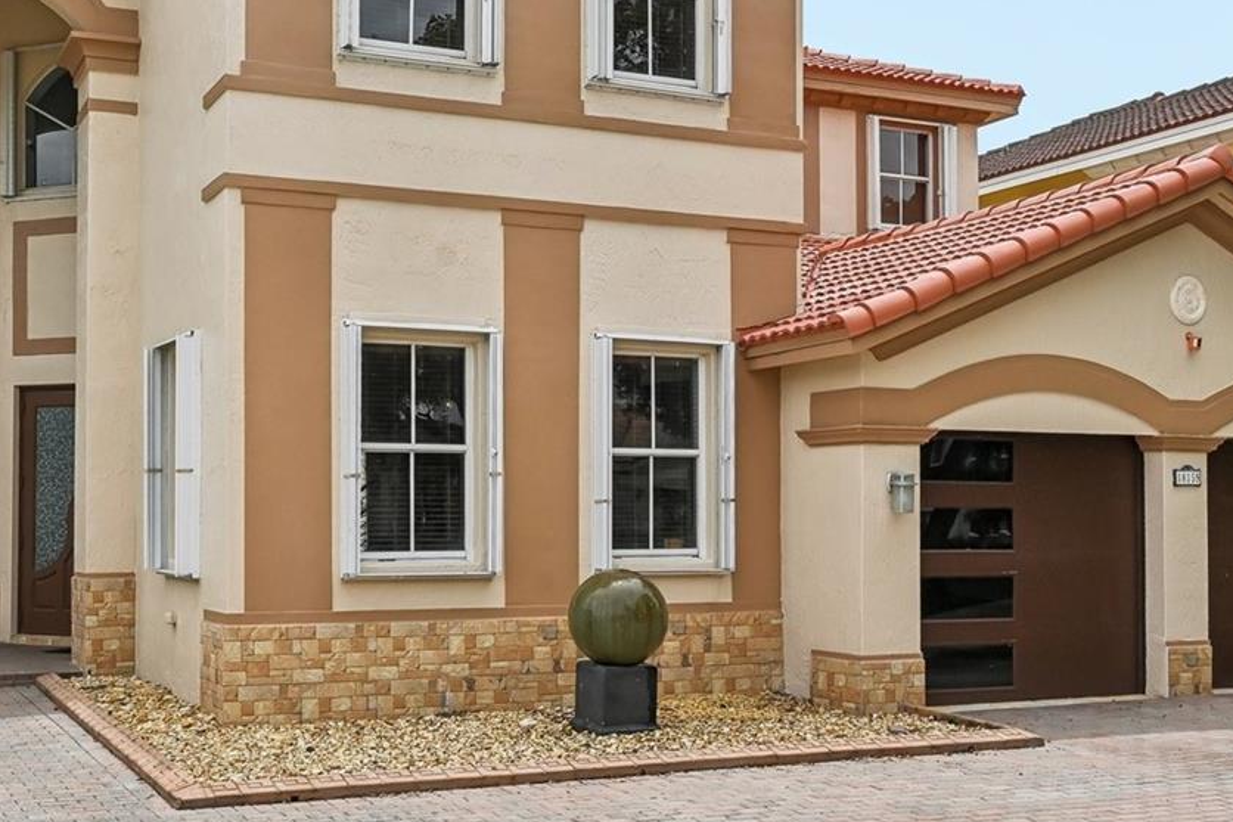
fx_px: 1507
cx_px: 612
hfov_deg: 44.5
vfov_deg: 29.9
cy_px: 192
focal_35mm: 44
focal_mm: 23
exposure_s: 1/1250
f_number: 9
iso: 320
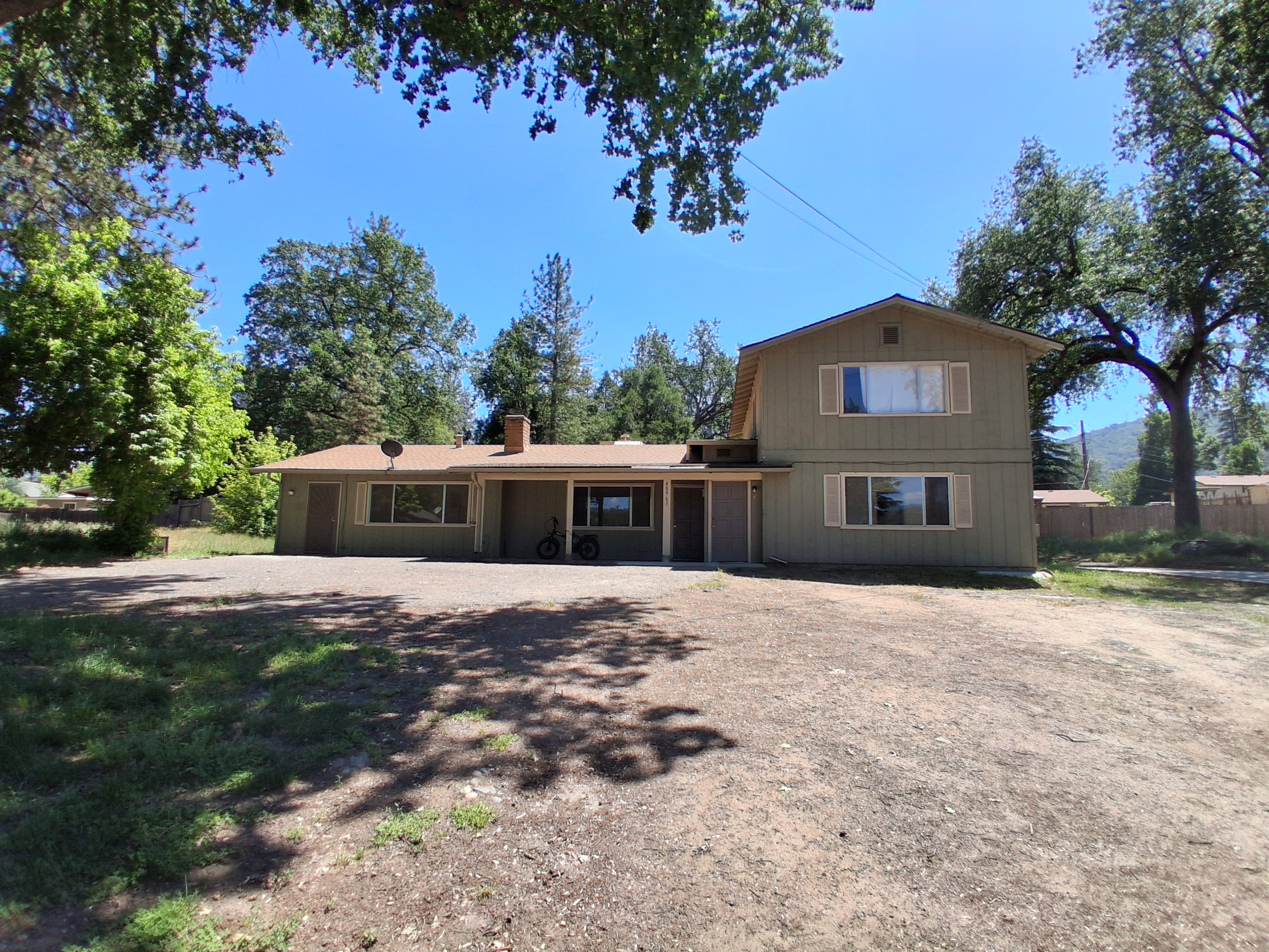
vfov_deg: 74.7
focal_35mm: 17
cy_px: 476
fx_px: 623
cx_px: 634
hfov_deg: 91.0
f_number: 2.2
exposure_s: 1/1010
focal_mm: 1.4
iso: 50
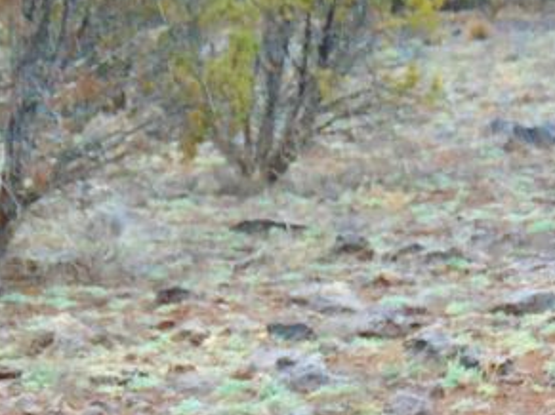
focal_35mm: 282
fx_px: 4519
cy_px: 347
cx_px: 309
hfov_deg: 7.0
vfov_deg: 5.3
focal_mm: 29.5
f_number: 4
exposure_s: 1/250
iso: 640
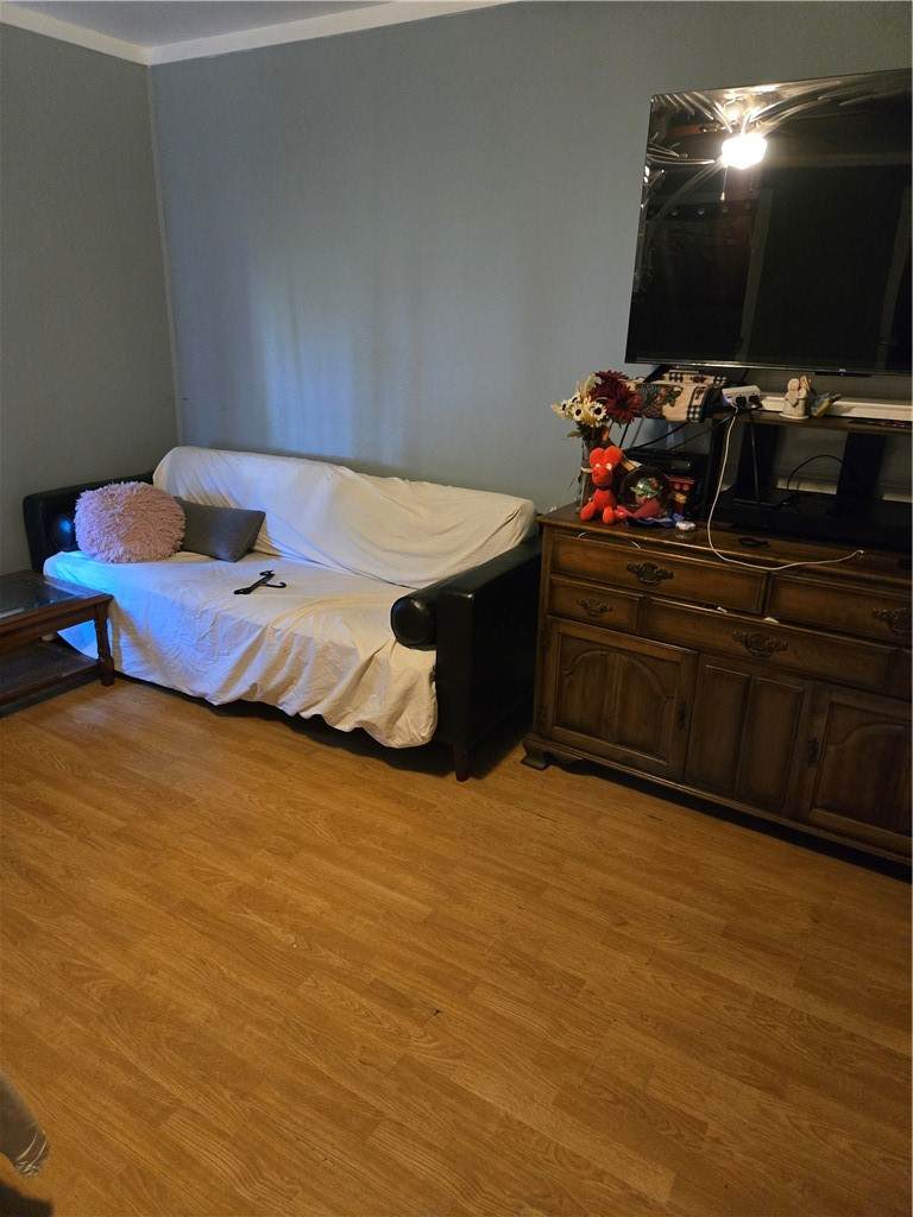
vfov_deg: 73.9
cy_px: 608
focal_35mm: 23
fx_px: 809
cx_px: 456
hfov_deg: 58.9
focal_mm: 5.4
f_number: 1.8
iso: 1250
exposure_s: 1/60
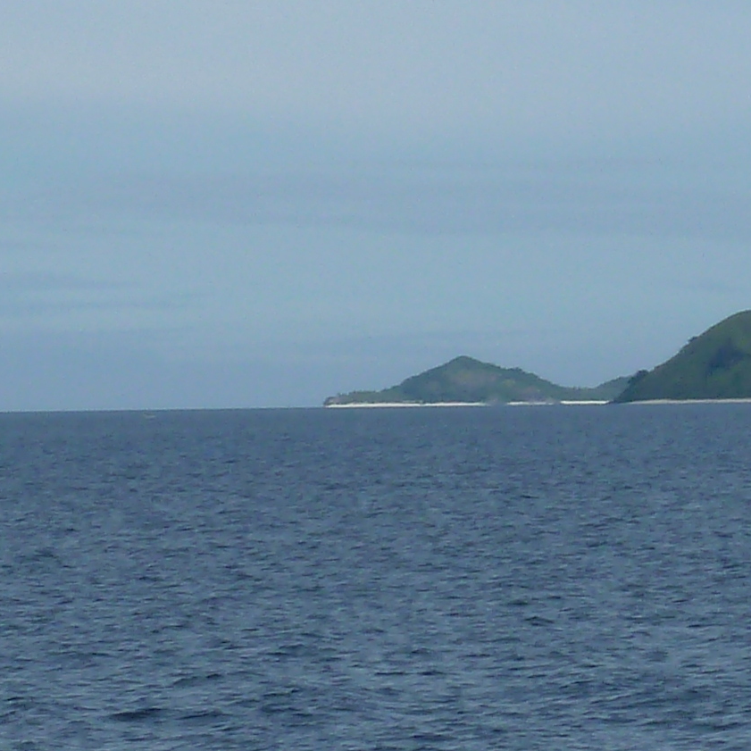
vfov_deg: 6.6
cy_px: 261
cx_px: 1438
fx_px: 6504
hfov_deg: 6.4
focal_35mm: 265
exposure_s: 1/500
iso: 80
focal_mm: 10.3
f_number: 5.6
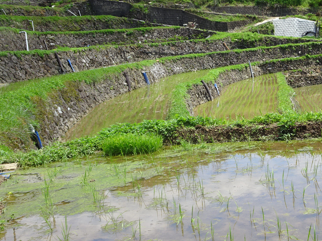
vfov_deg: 24.8
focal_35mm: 59
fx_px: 549
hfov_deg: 32.0
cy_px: 119
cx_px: 246
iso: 80
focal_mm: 6.17
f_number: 4
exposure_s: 1/320
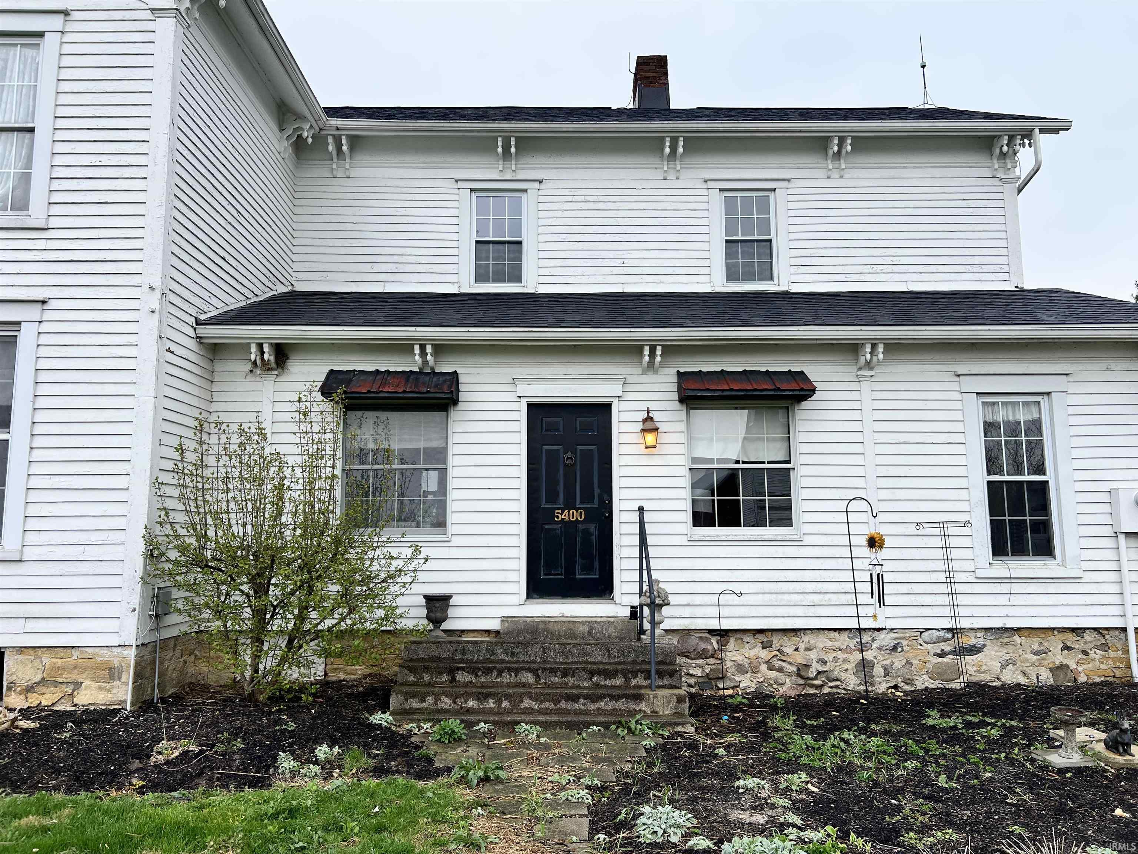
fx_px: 855
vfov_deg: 53.1
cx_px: 569
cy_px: 427
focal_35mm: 26
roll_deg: +0.5
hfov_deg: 67.3
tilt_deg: +5.6
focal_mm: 5.7
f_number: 1.5
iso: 50
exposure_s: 1/965
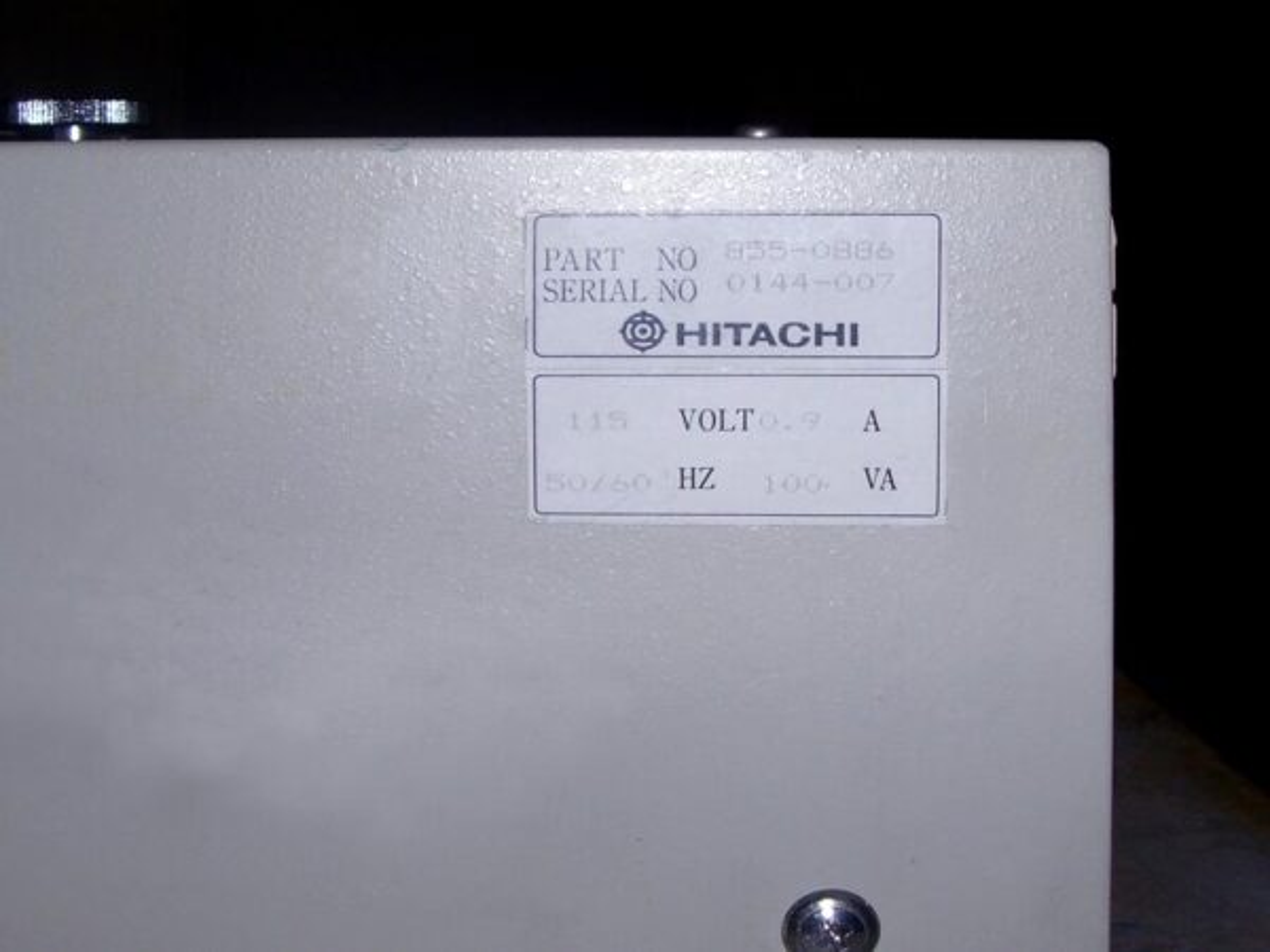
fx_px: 1394
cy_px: 476
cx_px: 635
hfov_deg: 49.0
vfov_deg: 37.7
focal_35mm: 38
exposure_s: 1/60
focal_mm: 6.2
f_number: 4.3
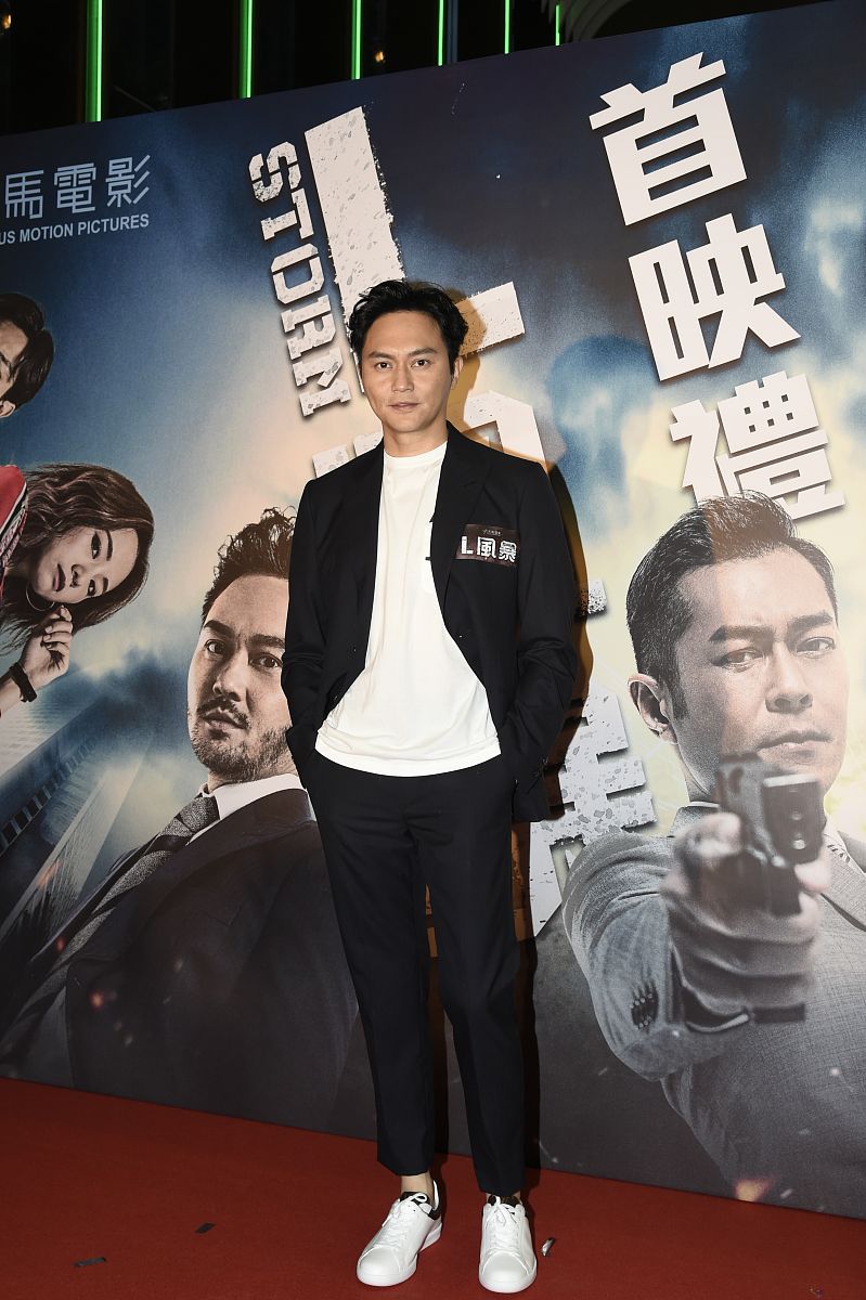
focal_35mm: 38
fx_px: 1372
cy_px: 650
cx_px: 433
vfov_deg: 50.7
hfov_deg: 35.0
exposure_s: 1/200
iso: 1600
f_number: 7.1
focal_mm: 38
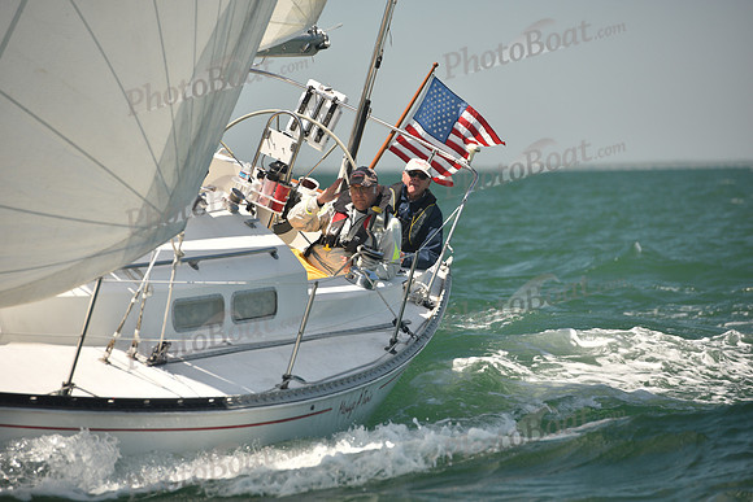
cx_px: 376
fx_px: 4184
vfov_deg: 6.9
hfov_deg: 10.3
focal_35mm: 200
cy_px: 251
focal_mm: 200
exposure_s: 1/800
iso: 250
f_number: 5
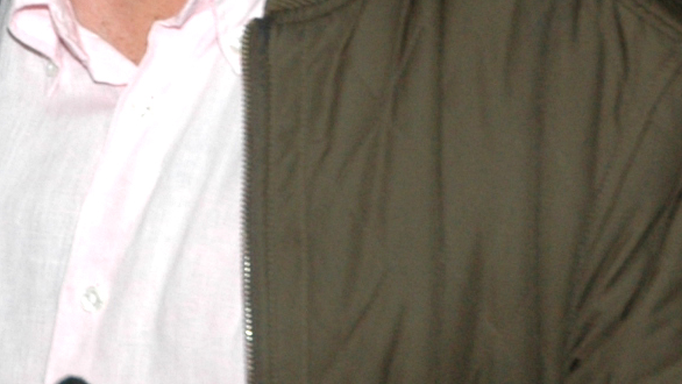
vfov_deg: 4.6
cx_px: -424
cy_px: -221
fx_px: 4775
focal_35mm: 264
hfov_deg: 8.0
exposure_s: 1/60
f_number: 5
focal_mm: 44
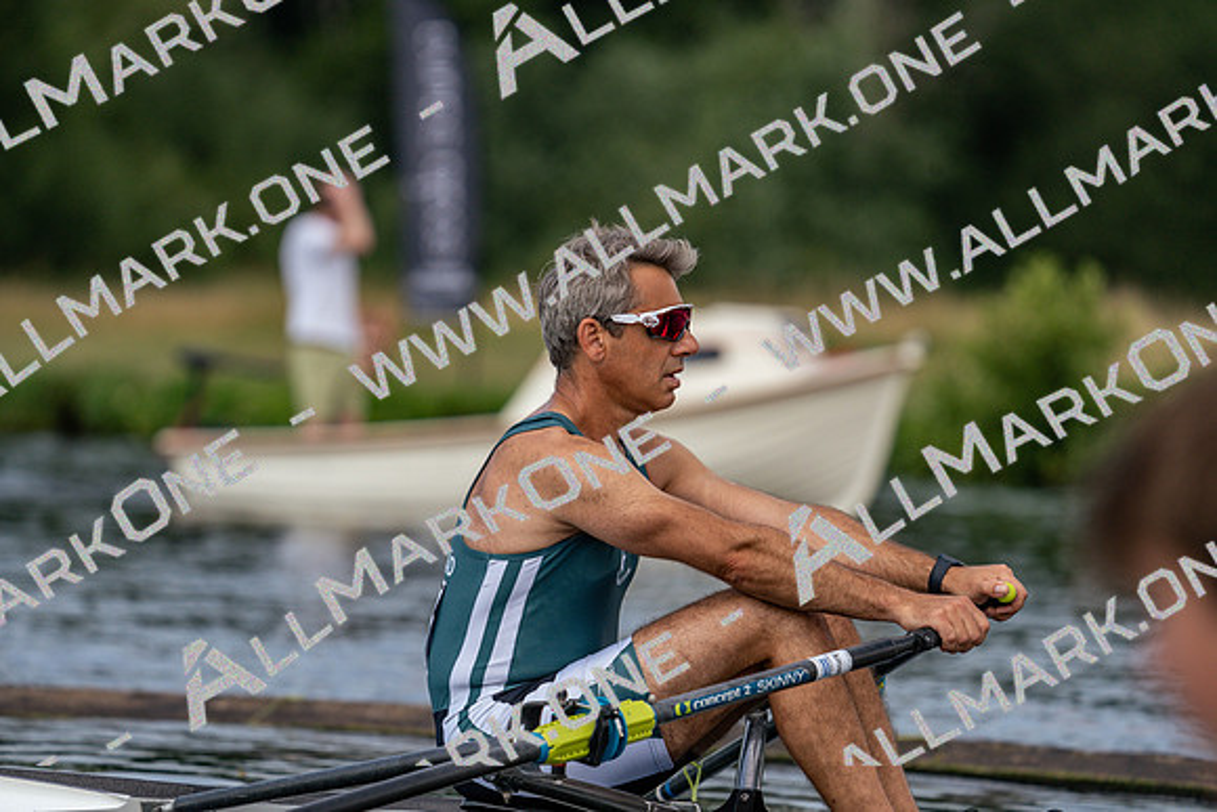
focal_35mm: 374
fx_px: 12646
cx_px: 608
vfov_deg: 3.7
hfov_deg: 5.5
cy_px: 406
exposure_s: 1/1600
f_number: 6.3
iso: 320
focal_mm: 374
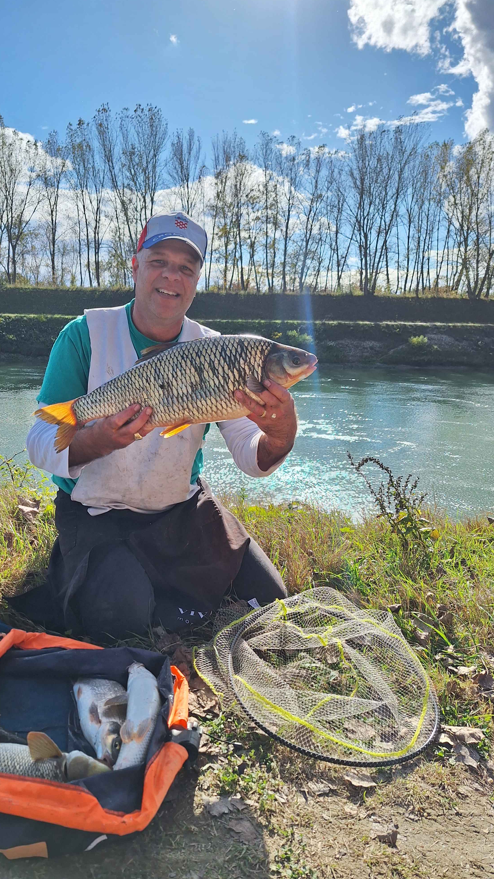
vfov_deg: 71.9
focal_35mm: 26
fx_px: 605
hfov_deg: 43.8
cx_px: 168
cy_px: 443
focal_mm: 5.54
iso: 40
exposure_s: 1/1802
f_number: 1.8
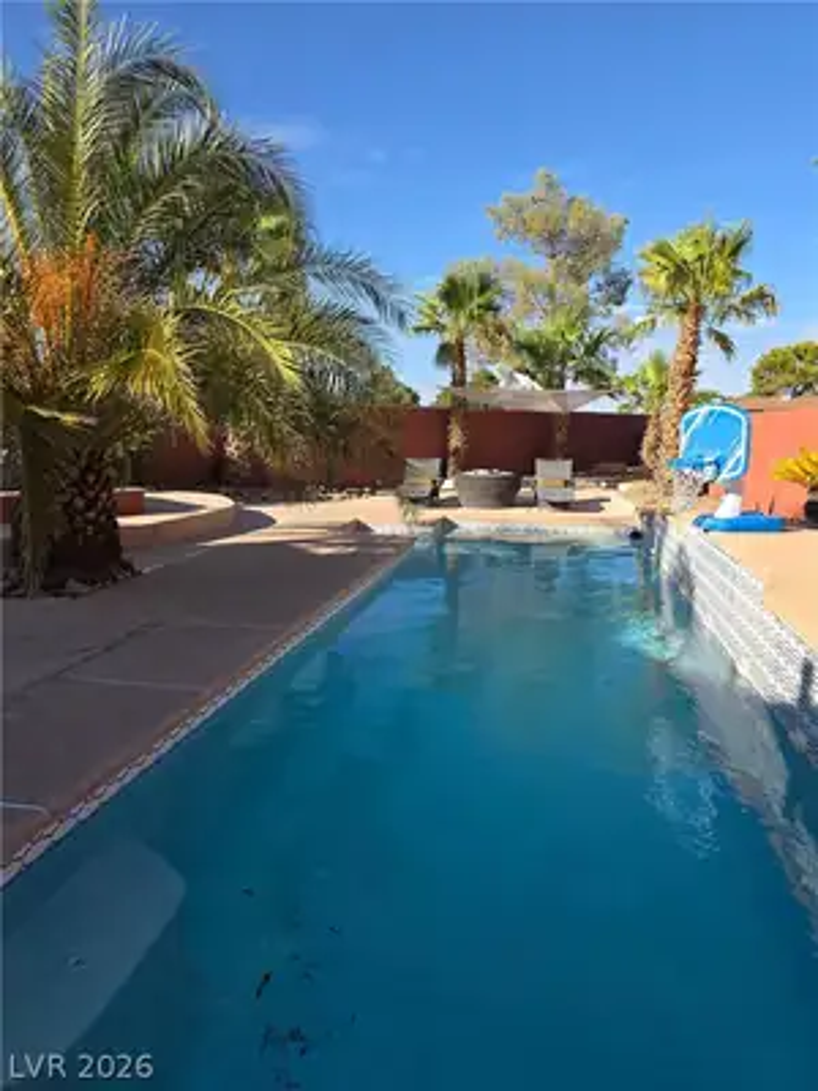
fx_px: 725
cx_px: 409
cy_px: 546
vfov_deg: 73.9
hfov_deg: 58.9
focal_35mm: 23
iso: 12
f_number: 1.7
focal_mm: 6.3
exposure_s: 1/568
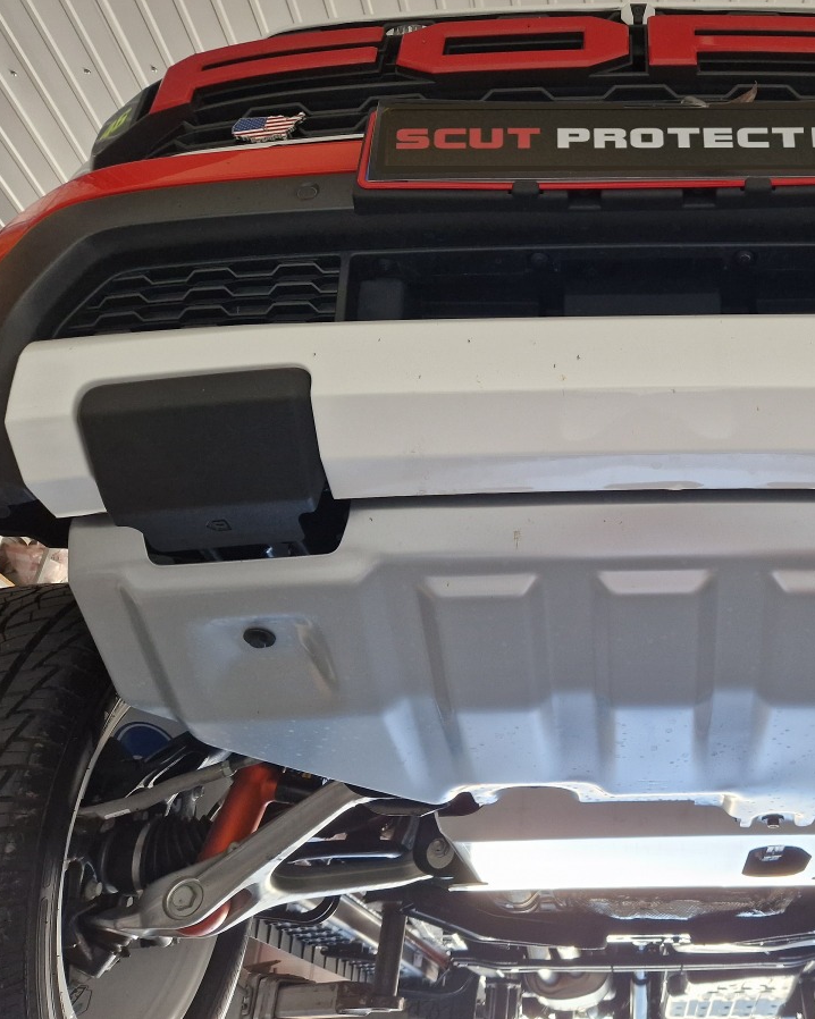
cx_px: 649
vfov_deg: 58.8
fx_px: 905
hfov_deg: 46.0
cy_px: 510
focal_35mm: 30
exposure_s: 1/100
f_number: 1.8
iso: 320
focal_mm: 5.4
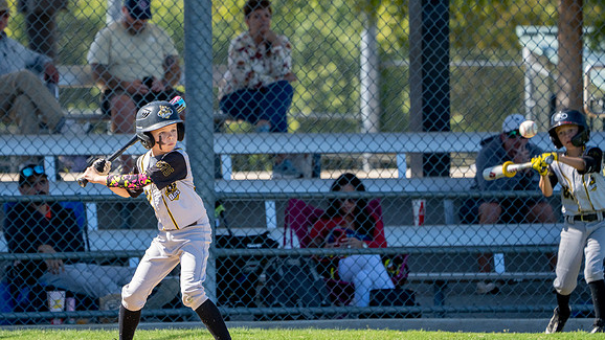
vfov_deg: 2.9
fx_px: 6769
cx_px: 180
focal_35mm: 422
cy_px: 167
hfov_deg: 5.1
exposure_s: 1/2500
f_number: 5.6
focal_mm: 285
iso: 800
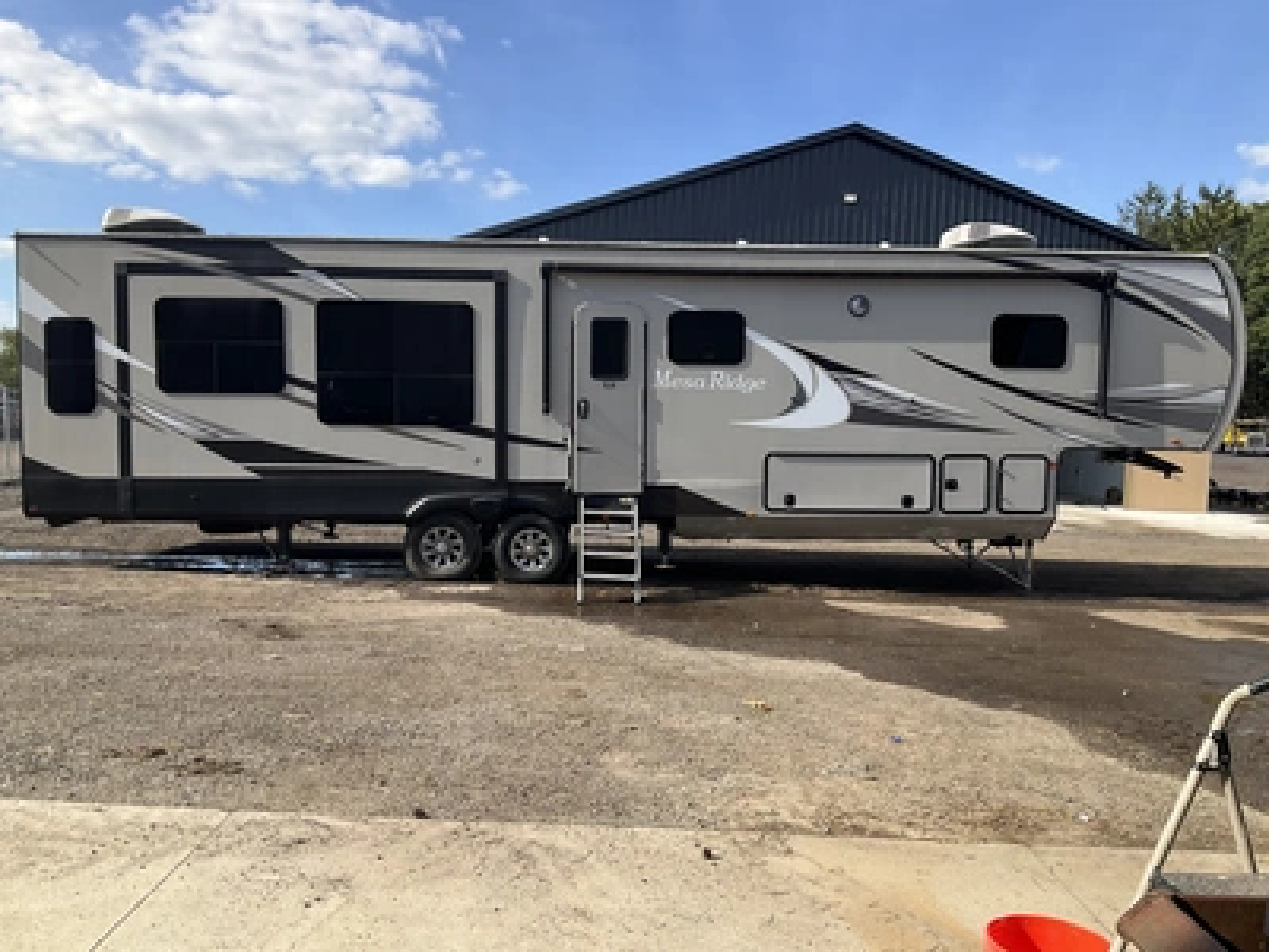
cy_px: 476
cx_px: 634
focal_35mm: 29
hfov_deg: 61.7
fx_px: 1063
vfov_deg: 48.2
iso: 25
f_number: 1.8
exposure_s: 1/1195
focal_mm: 3
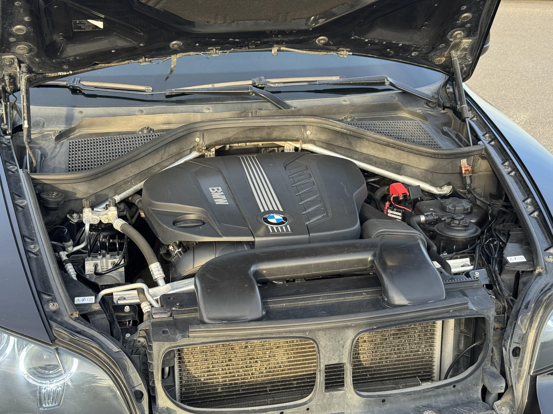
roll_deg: -1.4
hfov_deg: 39.7
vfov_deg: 30.3
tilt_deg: -19.8
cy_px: 207
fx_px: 767
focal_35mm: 48
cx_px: 276
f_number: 1.78
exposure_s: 1/227
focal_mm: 6.76
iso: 64
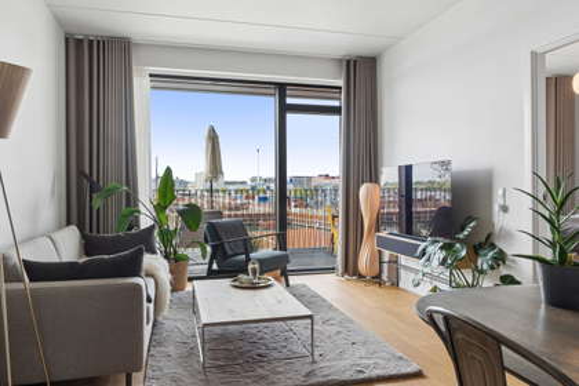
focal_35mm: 26
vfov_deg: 49.1
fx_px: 422
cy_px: 193
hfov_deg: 68.9
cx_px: 290
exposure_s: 1/25
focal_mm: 17.5
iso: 200
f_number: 8
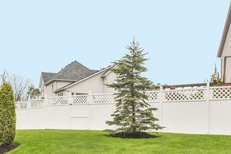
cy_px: 119
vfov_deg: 31.2
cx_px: 88
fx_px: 269
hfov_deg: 46.1
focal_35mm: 42
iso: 200
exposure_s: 1/125
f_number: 8
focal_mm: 14
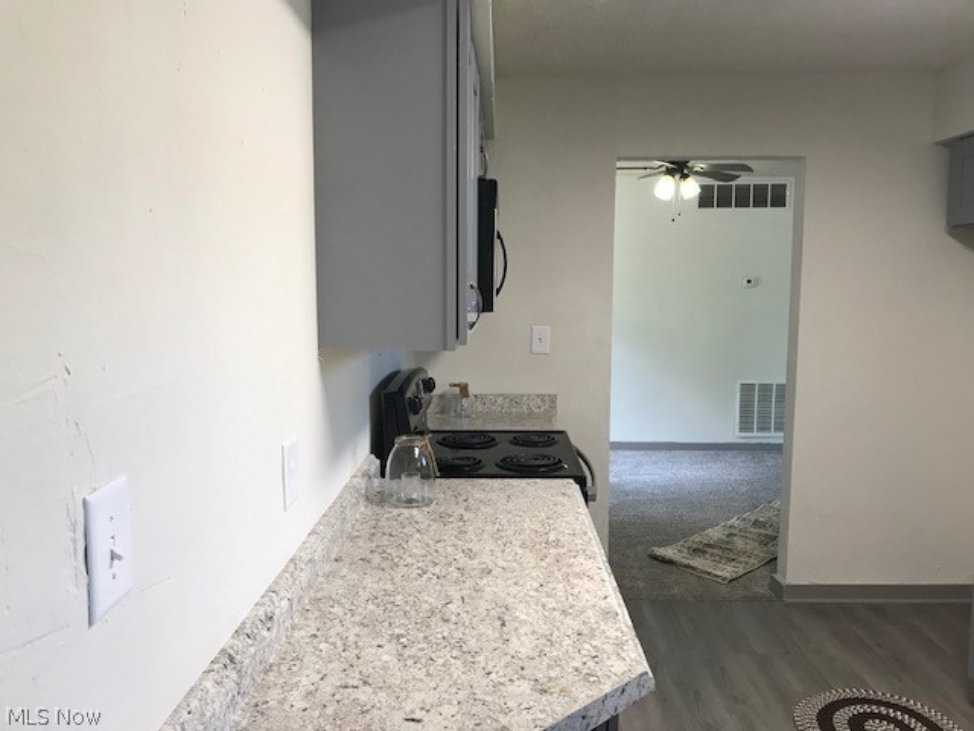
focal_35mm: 28
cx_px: 487
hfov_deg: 63.4
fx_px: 788
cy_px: 366
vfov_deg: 49.7
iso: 25
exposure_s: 1/30
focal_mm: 3.99
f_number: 1.8
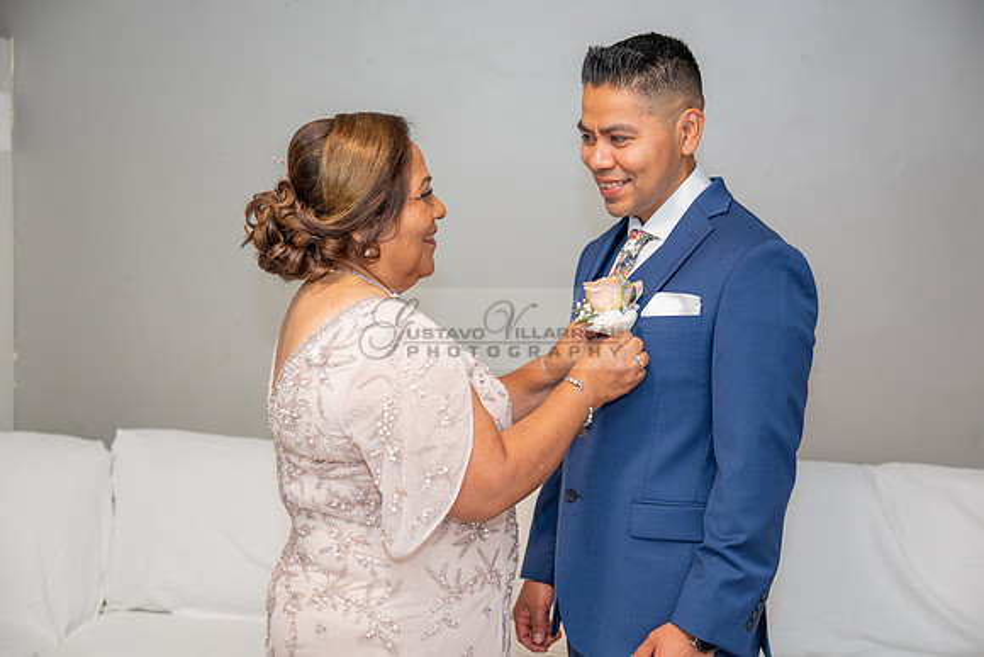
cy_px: 328
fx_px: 1476
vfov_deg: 25.1
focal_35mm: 54
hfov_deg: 36.9
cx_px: 492
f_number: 3.2
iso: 640
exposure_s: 1/125
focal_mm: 54
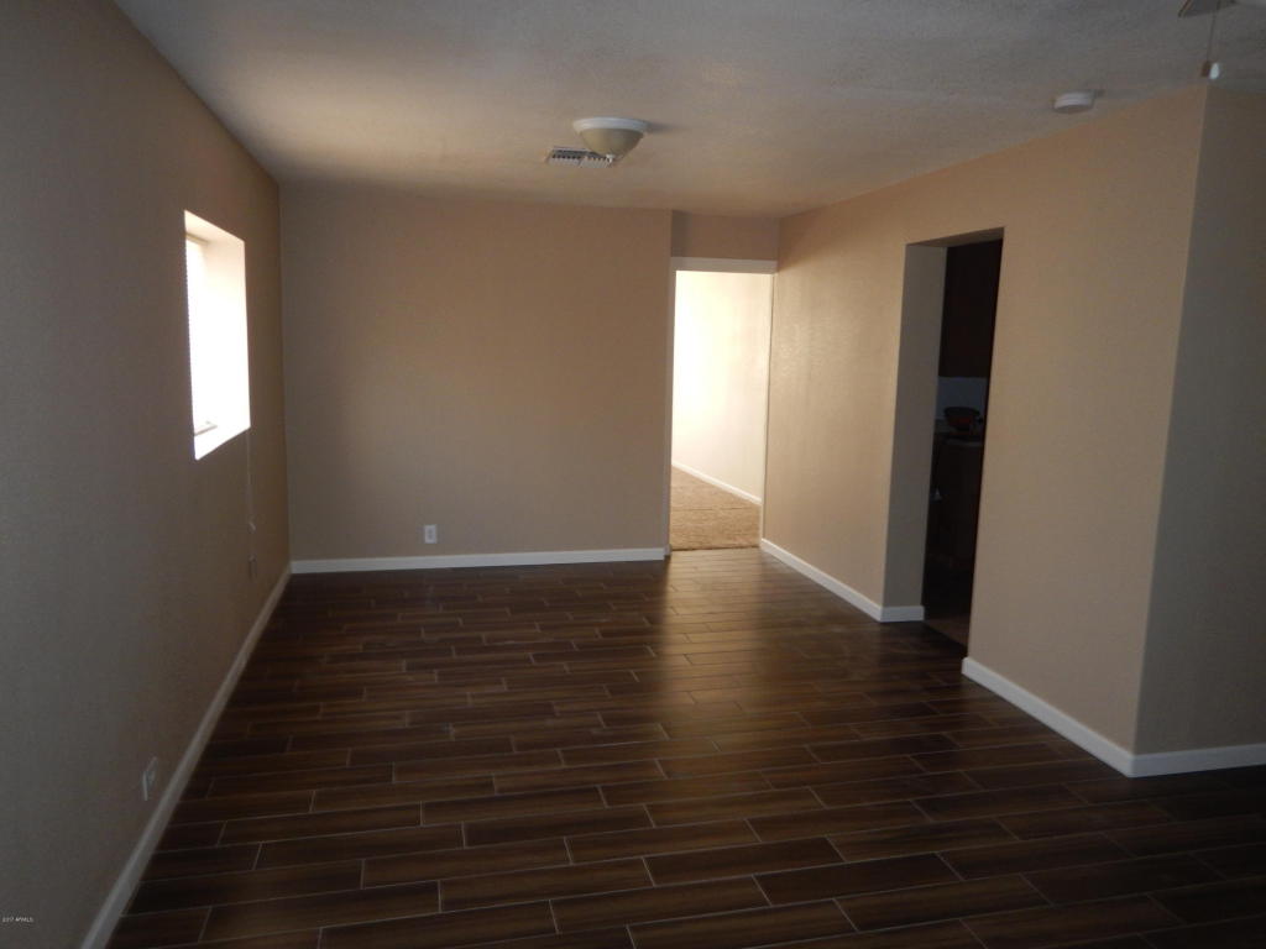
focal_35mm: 24
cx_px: 633
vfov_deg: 56.8
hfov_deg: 71.6
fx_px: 878
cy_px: 474
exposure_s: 1/30
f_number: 2.8
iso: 200
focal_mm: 4.3
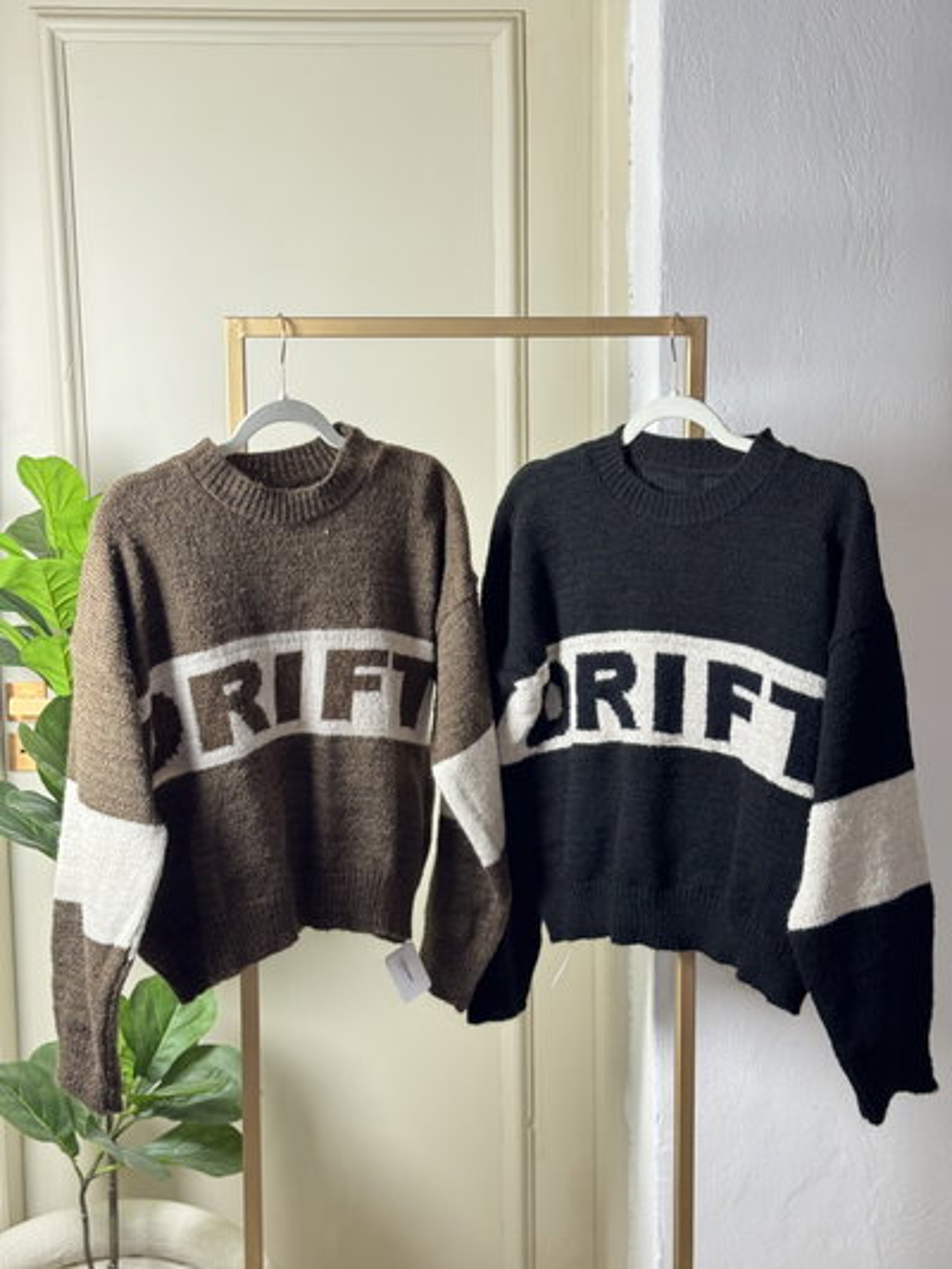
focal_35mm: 48
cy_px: 634
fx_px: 1759
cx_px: 476
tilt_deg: -8.8
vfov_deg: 39.6
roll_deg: +1.4
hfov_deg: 30.3
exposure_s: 1/100
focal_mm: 6.76
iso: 160
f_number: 1.78
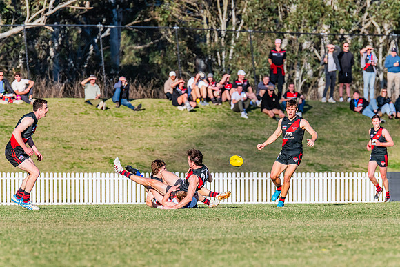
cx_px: 208
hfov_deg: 4.7
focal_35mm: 438
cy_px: 139
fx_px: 4865
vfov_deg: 3.1
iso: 800
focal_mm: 420
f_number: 8
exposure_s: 1/1600
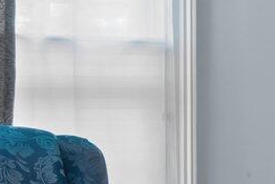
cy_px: 79
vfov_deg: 11.0
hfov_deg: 9.3
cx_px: 979
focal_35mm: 125
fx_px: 955
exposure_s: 3.2
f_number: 8
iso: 400
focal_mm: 16
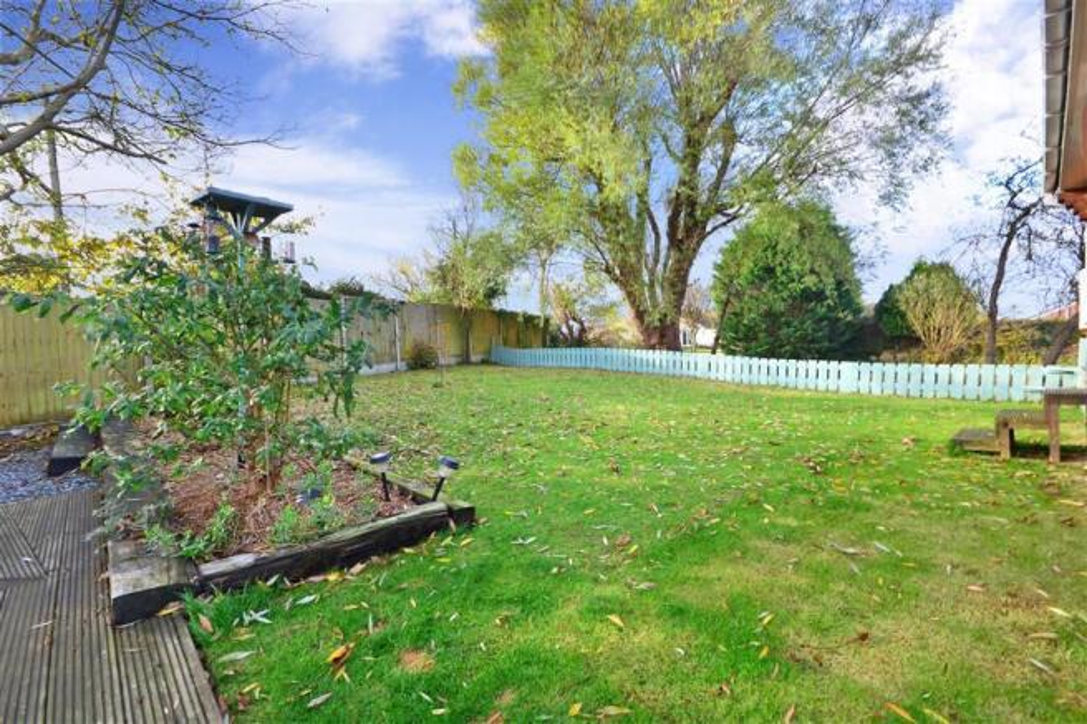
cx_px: 544
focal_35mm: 15
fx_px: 453
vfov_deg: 77.3
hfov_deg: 100.4
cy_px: 362
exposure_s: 1/10
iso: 200
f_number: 11
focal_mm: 10
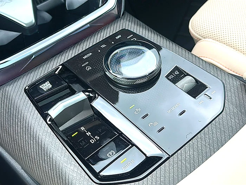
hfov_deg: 46.8
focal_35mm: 40
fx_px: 284
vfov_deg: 36.0
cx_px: 123
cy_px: 92
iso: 80
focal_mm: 6.86
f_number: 1.78
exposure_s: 1/343
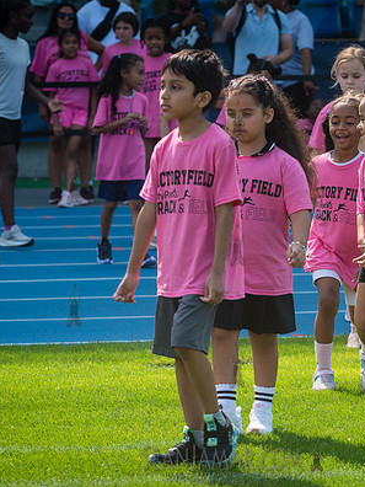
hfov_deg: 6.1
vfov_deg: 8.1
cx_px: 329
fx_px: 3416
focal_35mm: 243
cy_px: 225
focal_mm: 135
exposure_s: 1/400
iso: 160
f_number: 5.6
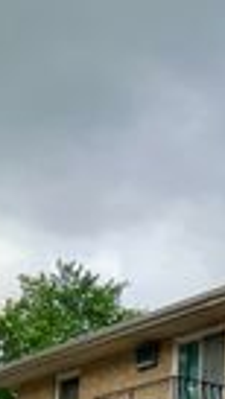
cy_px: 470
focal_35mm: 115
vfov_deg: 17.8
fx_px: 1220
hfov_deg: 9.0
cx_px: 611
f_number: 1.8
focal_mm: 3
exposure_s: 1/1195
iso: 16
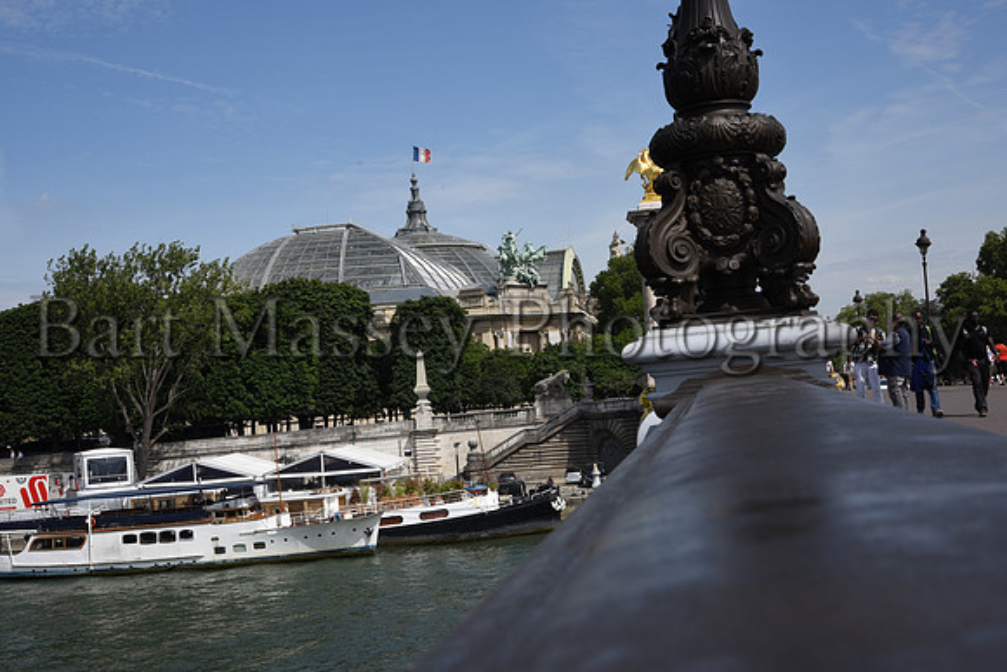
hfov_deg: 42.7
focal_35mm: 46
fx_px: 1287
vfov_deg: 29.3
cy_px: 336
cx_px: 504
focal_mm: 46
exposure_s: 1/200
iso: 180
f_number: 16
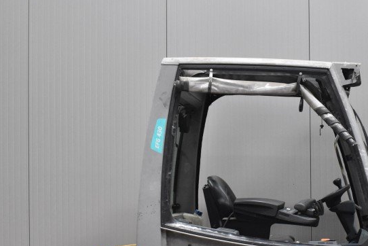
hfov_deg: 27.1
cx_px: 303
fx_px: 747
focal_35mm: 73
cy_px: 190
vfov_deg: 18.6
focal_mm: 22
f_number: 4.5
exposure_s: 1/40
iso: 1600
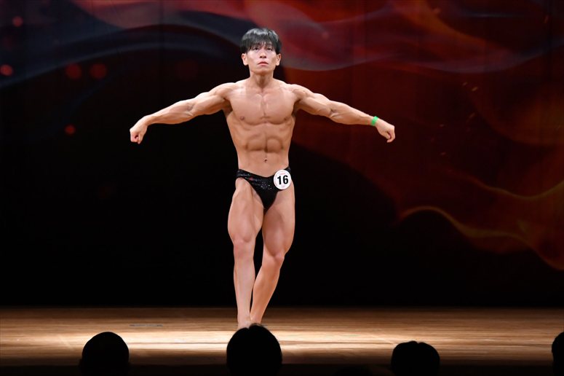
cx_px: 282
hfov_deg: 8.1
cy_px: 188
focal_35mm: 255
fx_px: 3993
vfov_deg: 5.4
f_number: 5.6
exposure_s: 1/400
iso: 4000
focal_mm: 170
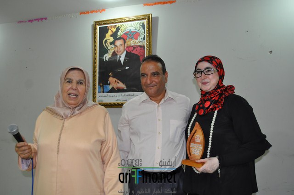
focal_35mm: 33
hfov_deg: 57.3
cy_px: 98
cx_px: 147
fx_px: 269
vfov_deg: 39.9
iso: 800
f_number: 3.5
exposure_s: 1/60
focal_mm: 22
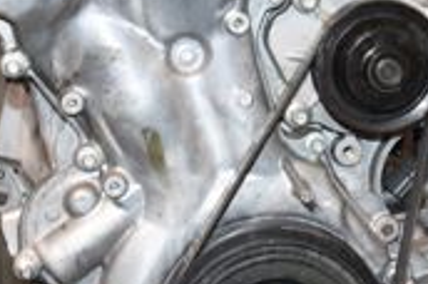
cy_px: 92
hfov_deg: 15.3
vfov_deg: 10.2
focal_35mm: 134
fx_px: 1590
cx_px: 281
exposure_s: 1/60
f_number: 5.6
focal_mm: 24
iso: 1600
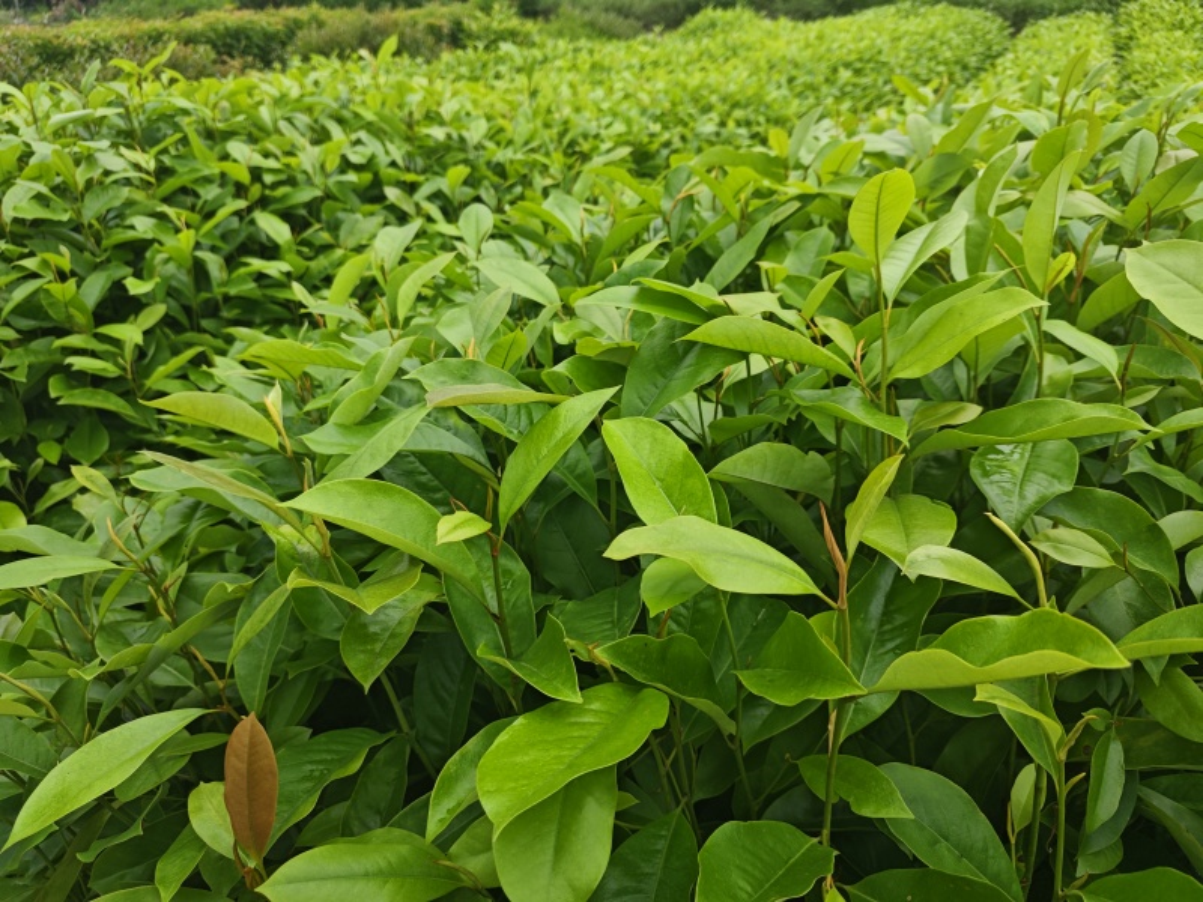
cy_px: 451
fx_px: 834
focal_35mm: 24
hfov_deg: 71.6
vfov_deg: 56.8
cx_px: 602
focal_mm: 5.84
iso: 50
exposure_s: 1/549
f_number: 1.6
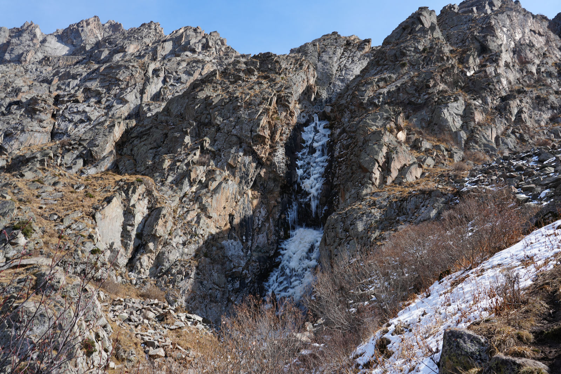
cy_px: 187
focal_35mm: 33
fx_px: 514
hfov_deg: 57.2
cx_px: 280
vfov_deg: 40.0
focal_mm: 33
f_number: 9
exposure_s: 1/125
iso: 100
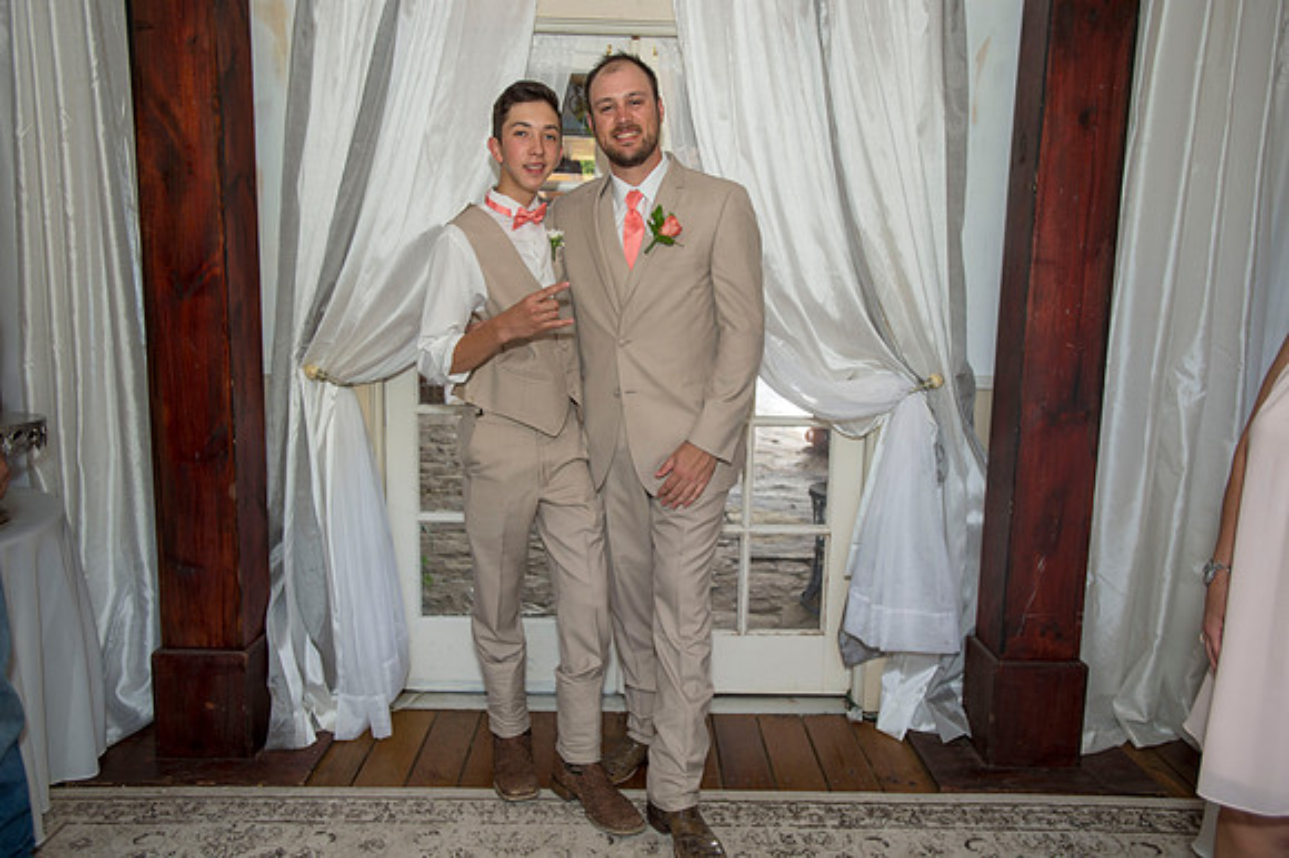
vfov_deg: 49.5
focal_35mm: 26
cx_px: 644
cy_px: 429
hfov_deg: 69.4
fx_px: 930
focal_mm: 26
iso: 200
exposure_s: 1/100
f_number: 3.2
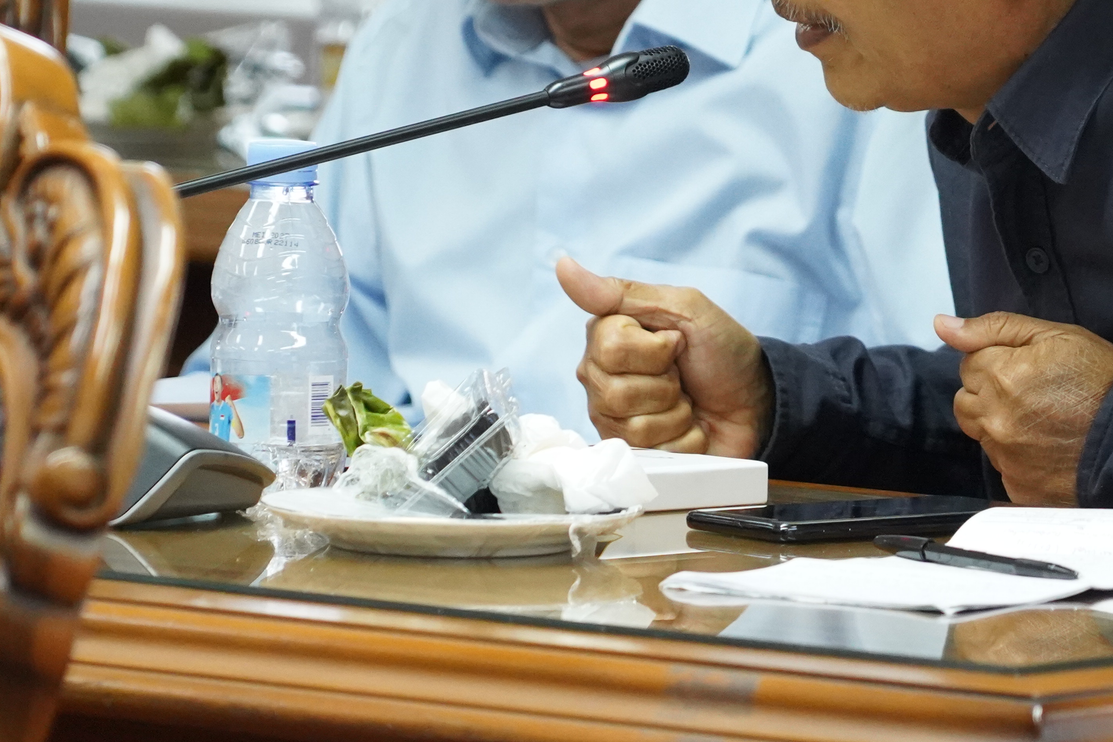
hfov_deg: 4.8
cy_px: 59
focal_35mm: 426
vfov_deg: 3.2
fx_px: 13169
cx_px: 863
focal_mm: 201
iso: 8000
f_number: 6.3
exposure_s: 1/125
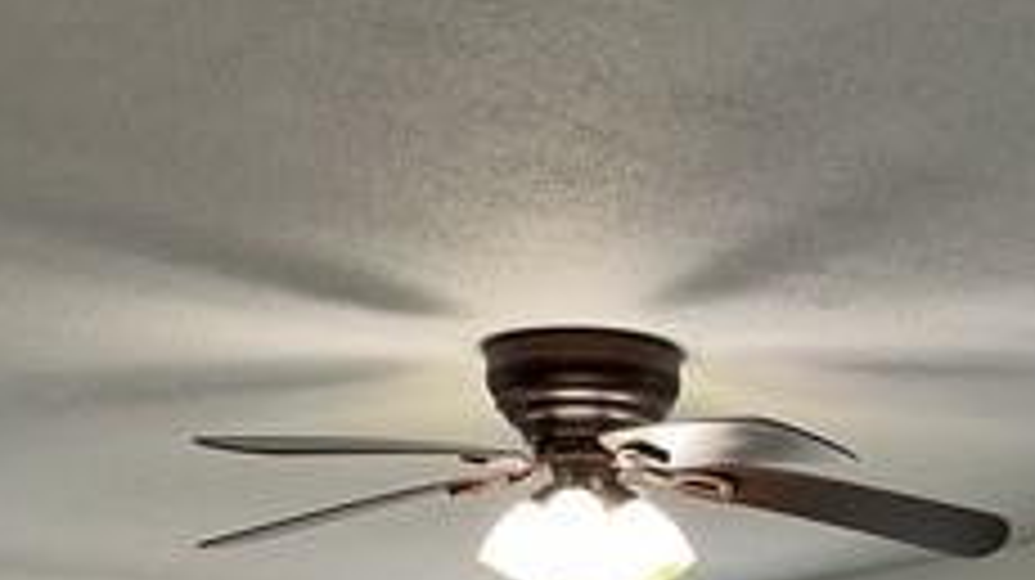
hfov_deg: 23.7
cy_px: 1102
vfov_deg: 12.3
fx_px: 2413
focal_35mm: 88
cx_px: 891
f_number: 1.8
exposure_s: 1/60
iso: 100
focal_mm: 3
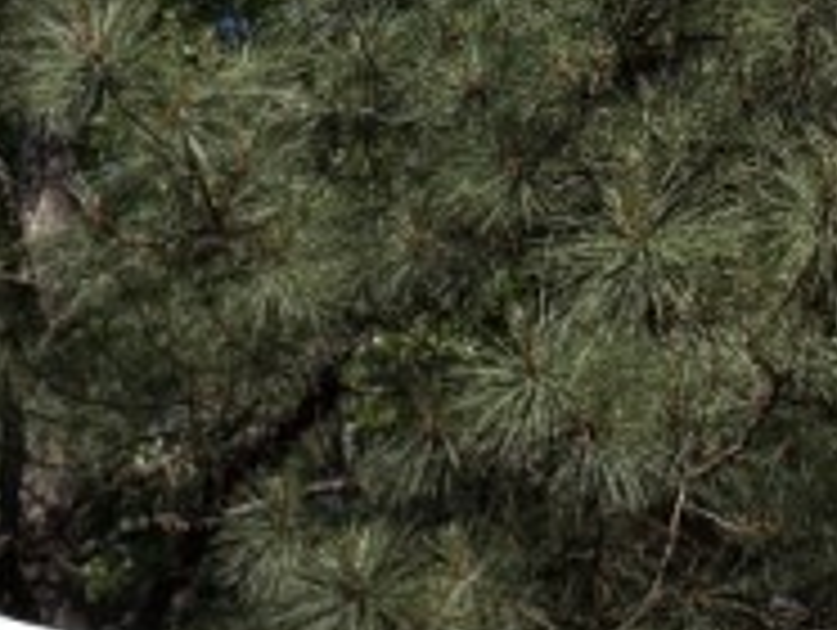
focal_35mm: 143
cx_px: -1134
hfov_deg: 11.5
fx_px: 3462
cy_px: 1472
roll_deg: -1.6
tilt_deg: +9.6
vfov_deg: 9.4
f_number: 1.6
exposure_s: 1/5952
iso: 50
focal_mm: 5.96
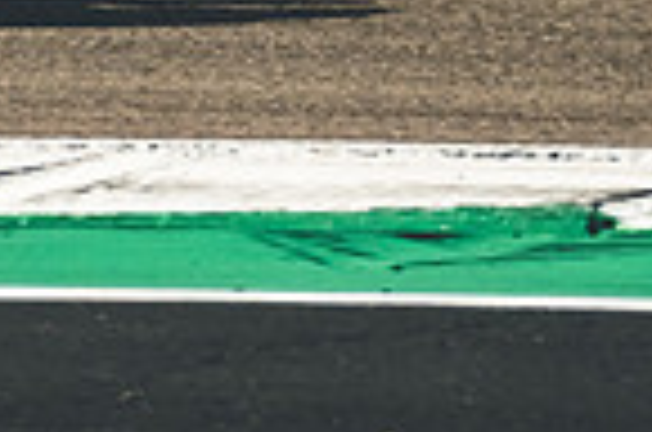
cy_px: -593
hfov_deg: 1.5
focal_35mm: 1362
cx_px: -333
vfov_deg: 1.0
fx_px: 24613
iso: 640
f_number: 4.8
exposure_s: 1/2500
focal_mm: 176.7
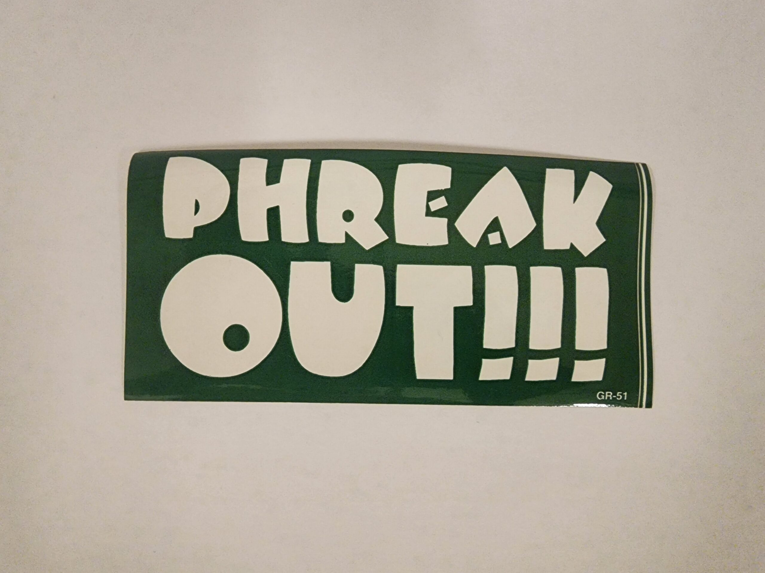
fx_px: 287
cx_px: 382
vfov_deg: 89.9
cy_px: 286
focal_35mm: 13
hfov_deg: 106.2
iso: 400
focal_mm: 2.2
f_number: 2.2
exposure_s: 1/30
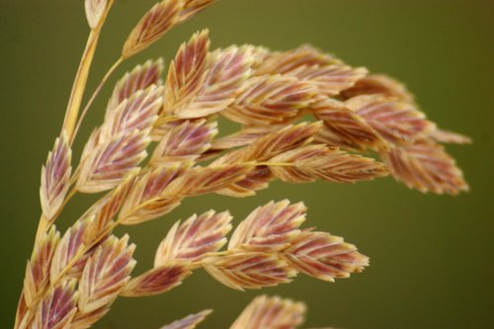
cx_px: 247
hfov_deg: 4.6
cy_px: 164
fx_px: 6173
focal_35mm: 450
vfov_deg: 3.1
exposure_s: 1/160
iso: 400
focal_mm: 300
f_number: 5.6
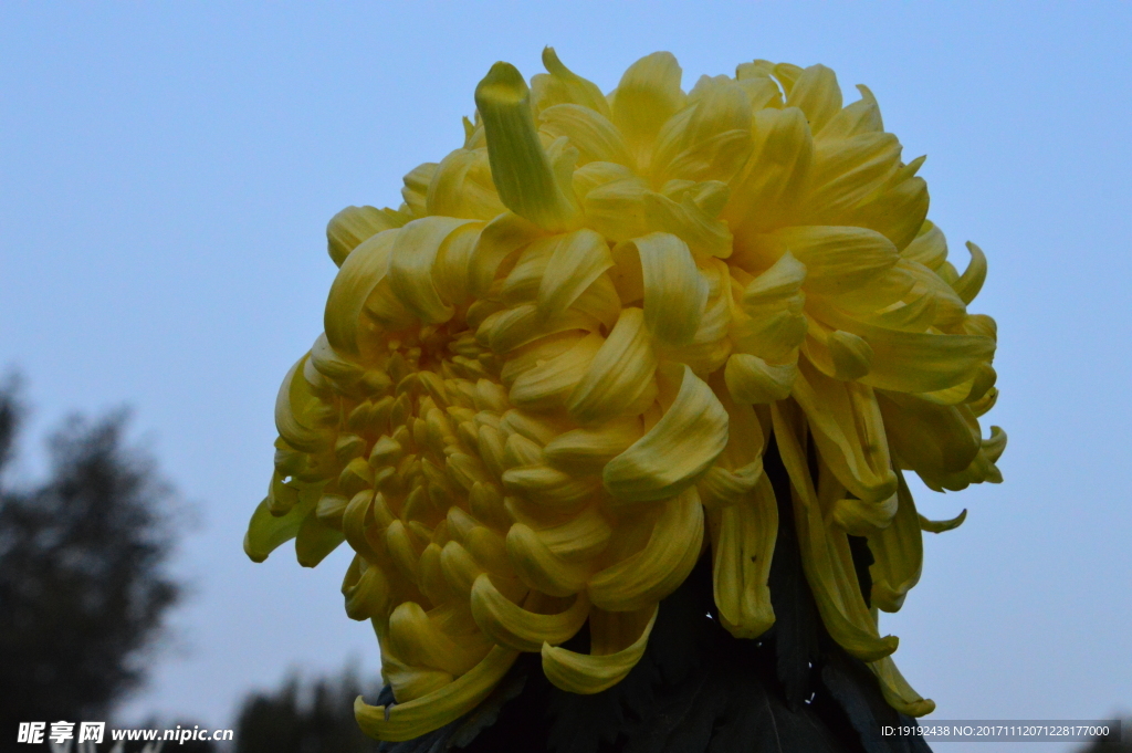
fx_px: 3299
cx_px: 566
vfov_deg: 13.0
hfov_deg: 19.5
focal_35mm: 105
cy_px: 376
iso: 3600
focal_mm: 70
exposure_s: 1/250
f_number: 16
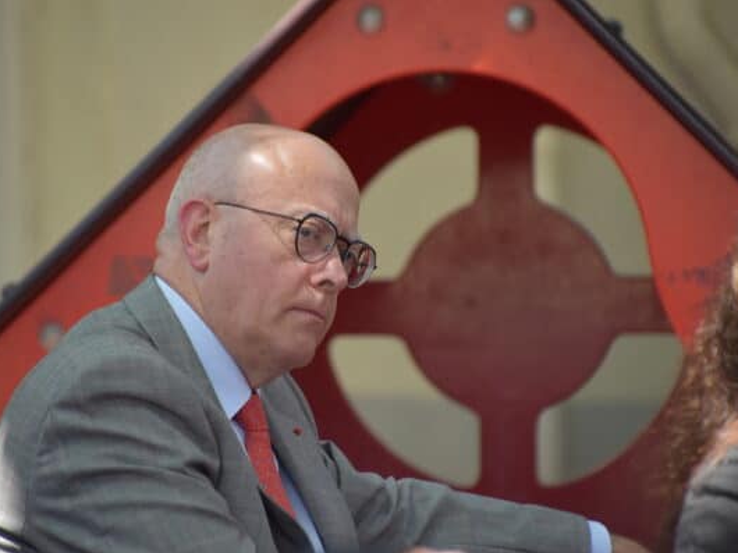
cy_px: 277
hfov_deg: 4.0
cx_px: 343
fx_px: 10442
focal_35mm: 490
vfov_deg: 3.0
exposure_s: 1/320
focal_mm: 300
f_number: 6.3
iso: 800
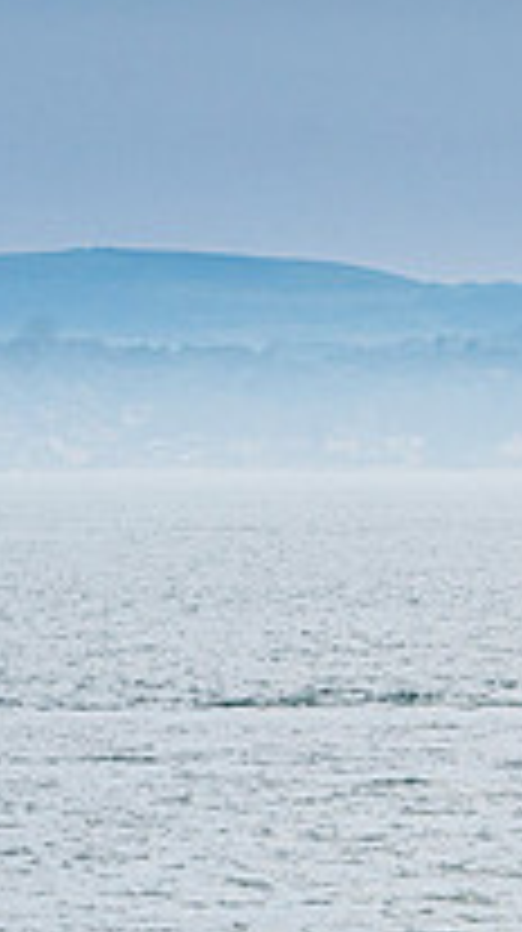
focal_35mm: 971
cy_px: 223
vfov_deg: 2.2
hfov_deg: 1.2
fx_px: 23962
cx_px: 1134
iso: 500
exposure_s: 1/1250
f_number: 9
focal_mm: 220
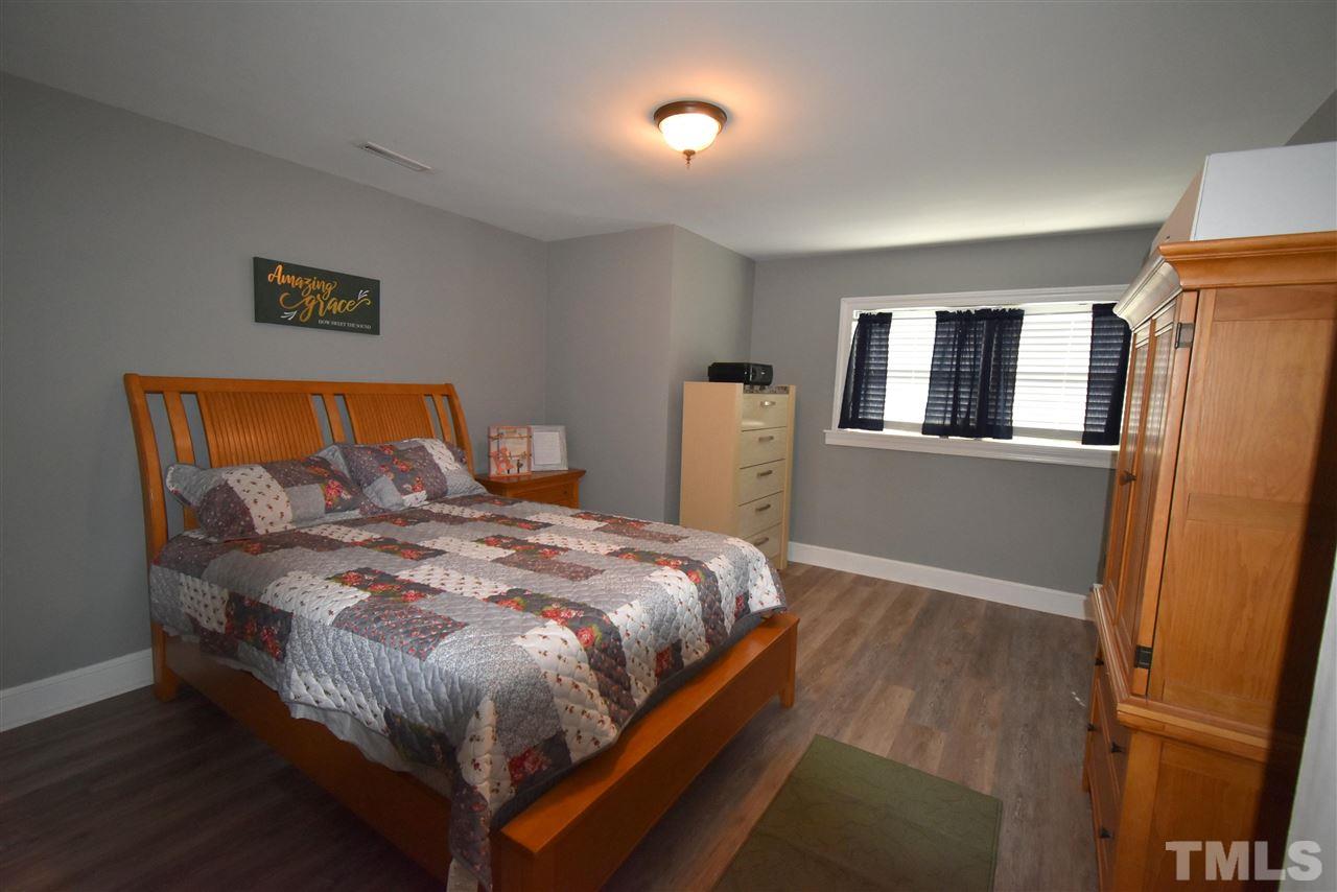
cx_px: 668
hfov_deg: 100.4
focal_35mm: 15
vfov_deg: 77.4
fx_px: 557
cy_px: 446
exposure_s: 1/125
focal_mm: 10
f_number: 4.5
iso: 1000
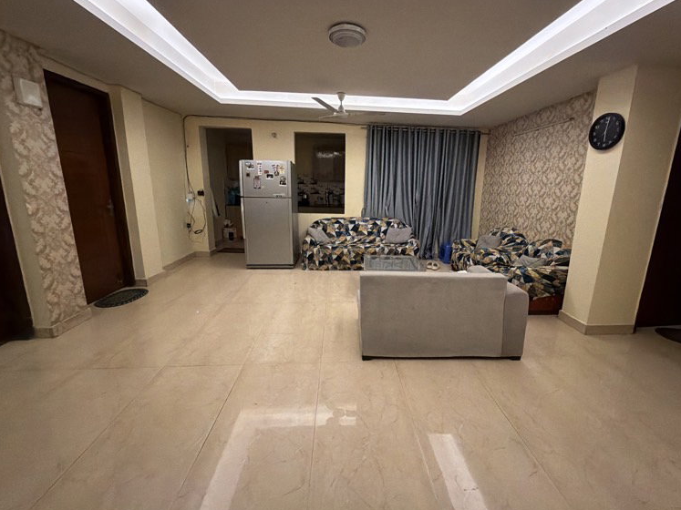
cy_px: 242
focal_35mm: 15
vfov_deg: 81.7
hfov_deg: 98.1
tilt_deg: -10.8
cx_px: 362
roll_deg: -0.3
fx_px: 295
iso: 1000
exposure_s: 1/50
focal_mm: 2.22
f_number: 2.2
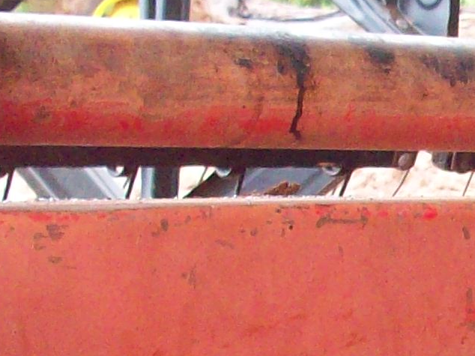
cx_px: 765
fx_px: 2414
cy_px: 475
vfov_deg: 8.3
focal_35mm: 176
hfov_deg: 10.7
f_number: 2.8
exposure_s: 1/102
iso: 160
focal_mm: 5.7
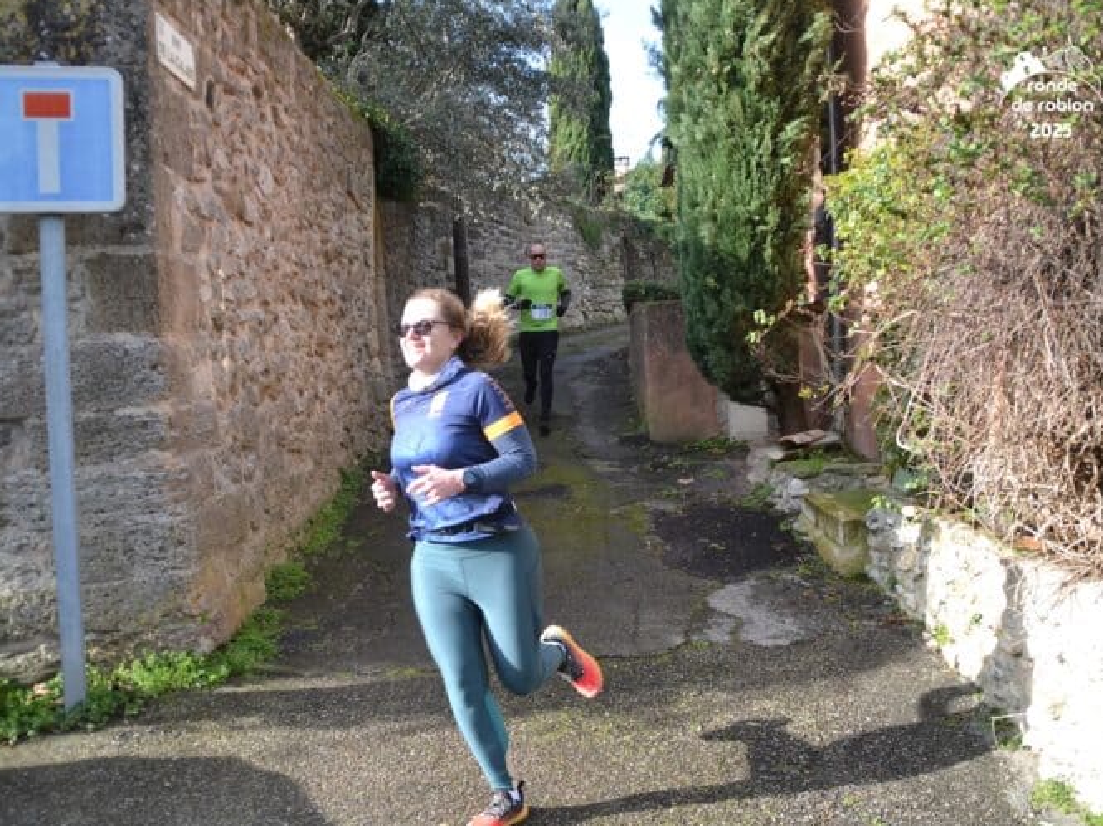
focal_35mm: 30
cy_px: 413
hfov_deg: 59.9
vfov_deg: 46.8
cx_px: 504
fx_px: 955
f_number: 3.5
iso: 400
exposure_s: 1/800
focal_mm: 18
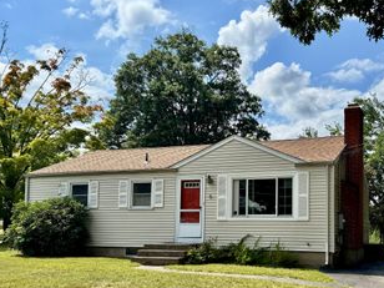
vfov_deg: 36.2
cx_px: 272
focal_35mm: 39
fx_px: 433
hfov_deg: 46.7
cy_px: 204
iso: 80
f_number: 1.78
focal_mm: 6.76
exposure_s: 1/5348
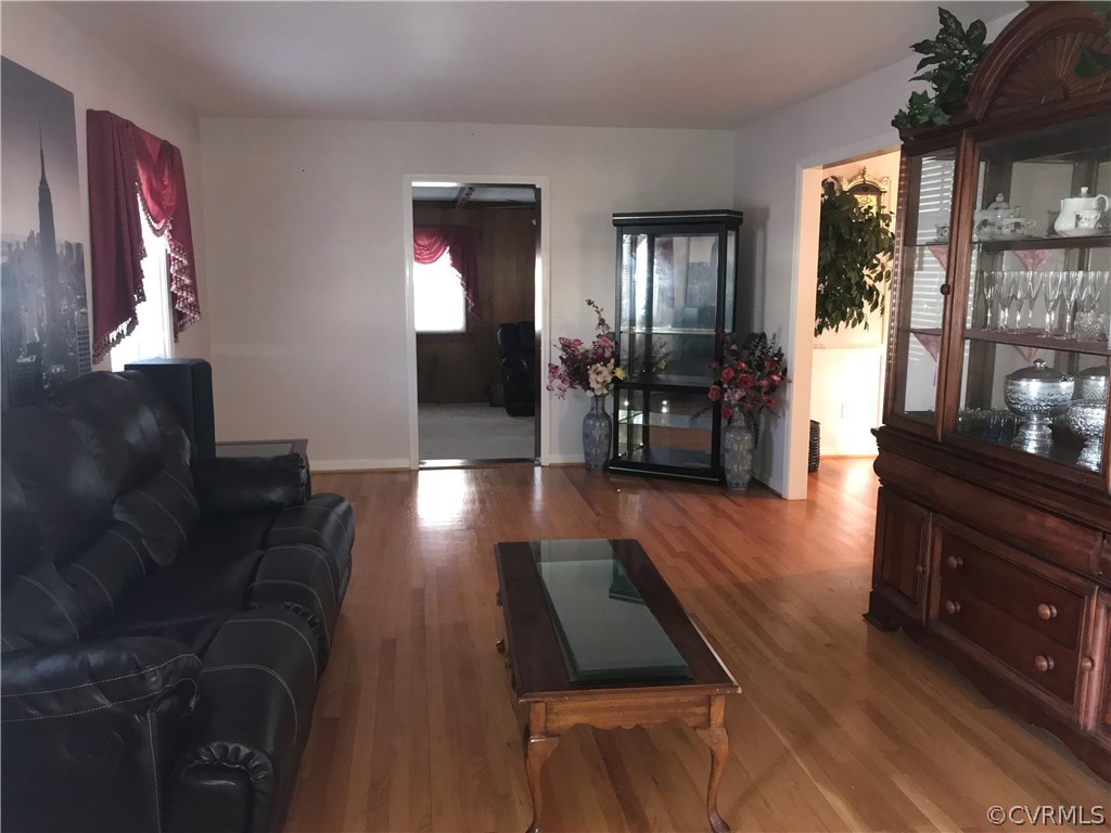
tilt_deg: -8.5
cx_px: 556
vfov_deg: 49.7
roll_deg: +0.0
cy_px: 416
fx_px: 899
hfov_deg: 63.4
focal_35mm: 28
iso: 160
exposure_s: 1/16
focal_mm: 3.99
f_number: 1.8
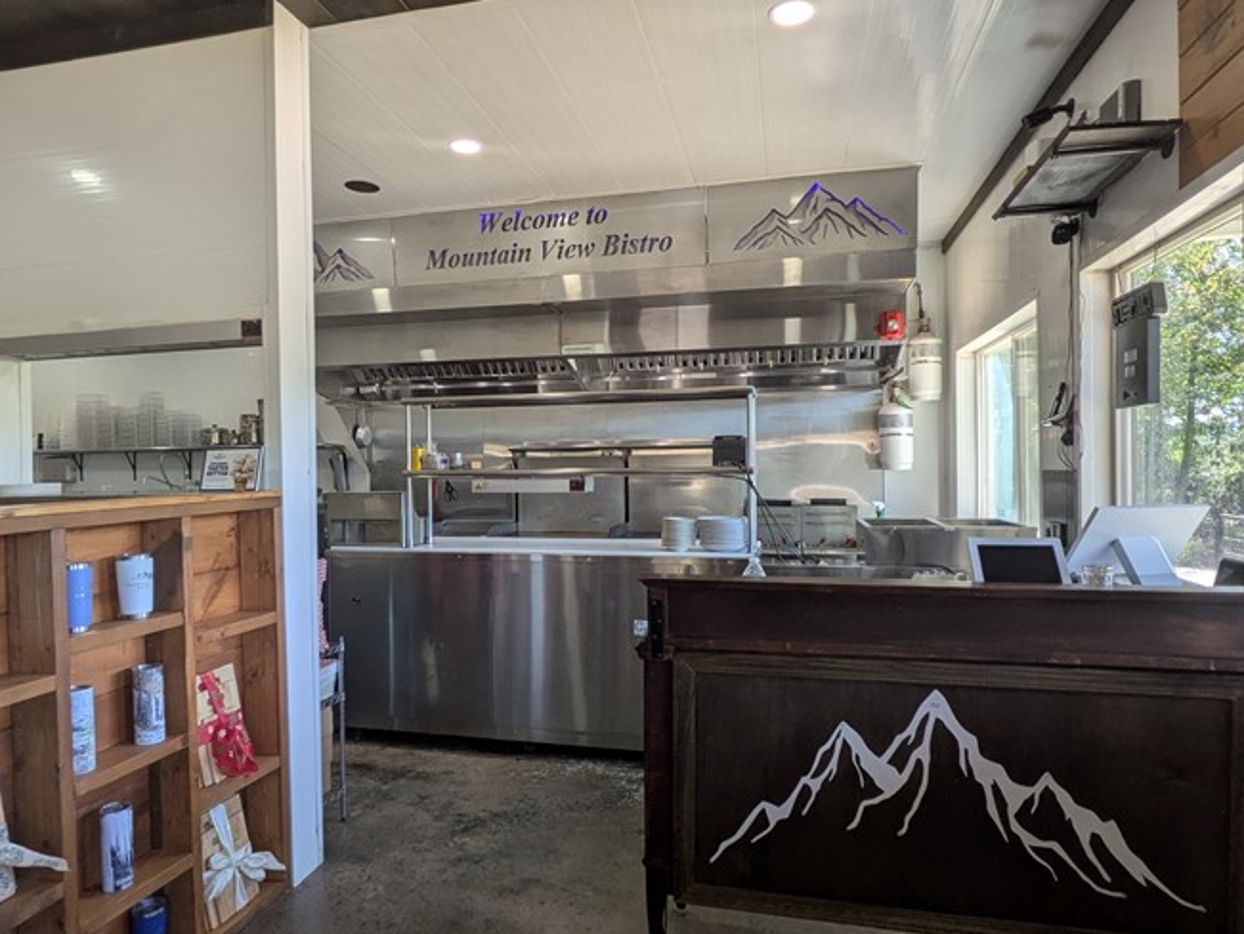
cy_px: 474
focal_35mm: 22
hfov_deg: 76.3
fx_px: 791
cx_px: 607
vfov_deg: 61.1
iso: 42
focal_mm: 1.83
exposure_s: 1/120
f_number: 2.2
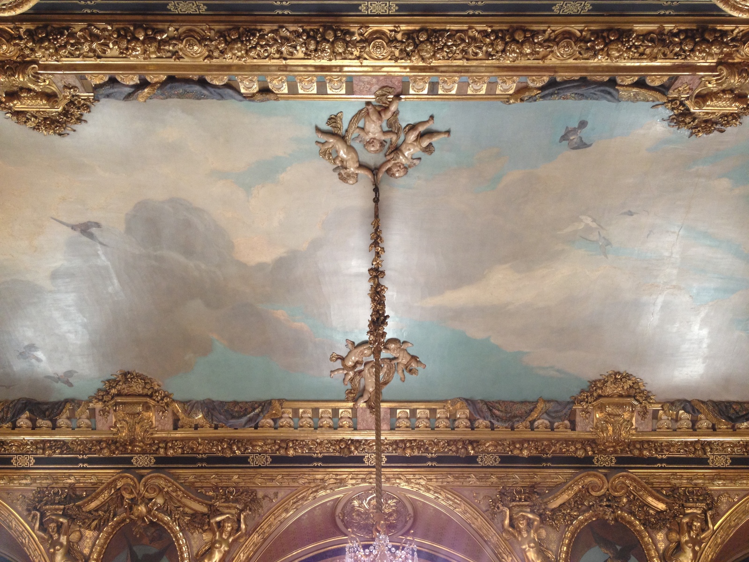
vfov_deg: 40.7
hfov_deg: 52.6
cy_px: 281
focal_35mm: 35
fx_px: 757
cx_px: 374
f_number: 2.4
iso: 100
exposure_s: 1/20
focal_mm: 4.28
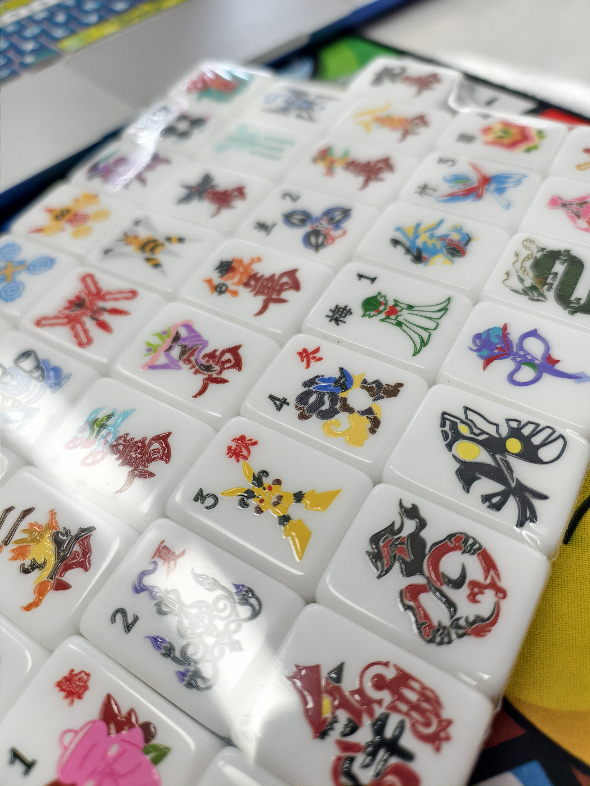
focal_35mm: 23
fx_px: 523
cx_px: 295
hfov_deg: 58.9
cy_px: 393
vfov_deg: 73.9
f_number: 1.57
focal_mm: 6.54
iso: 192
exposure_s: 1/100
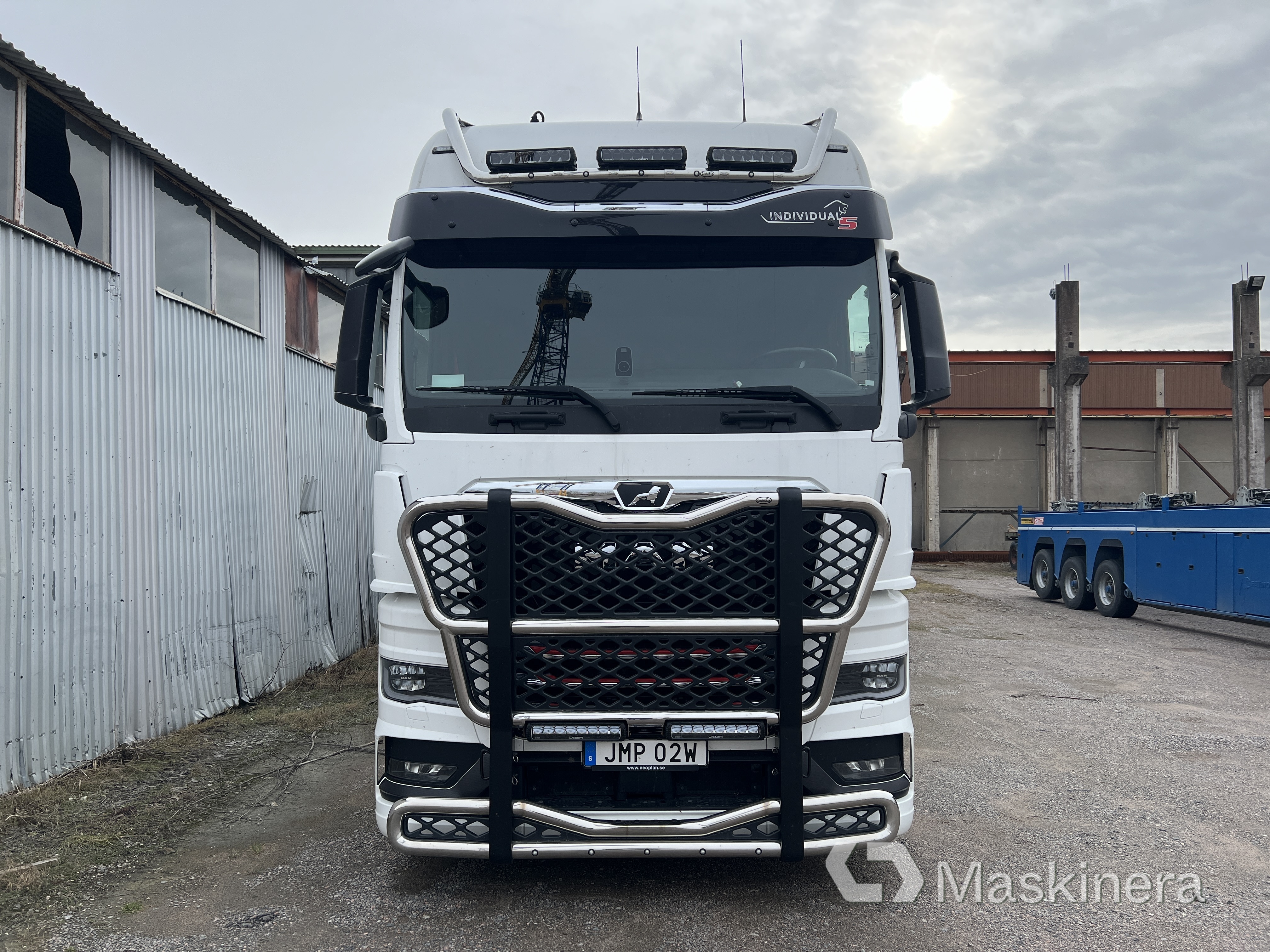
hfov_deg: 67.3
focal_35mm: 26
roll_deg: -0.2
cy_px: 476
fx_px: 954
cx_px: 635
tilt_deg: +3.0
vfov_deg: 53.1
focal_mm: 5.7
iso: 50
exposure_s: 1/1972
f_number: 1.5
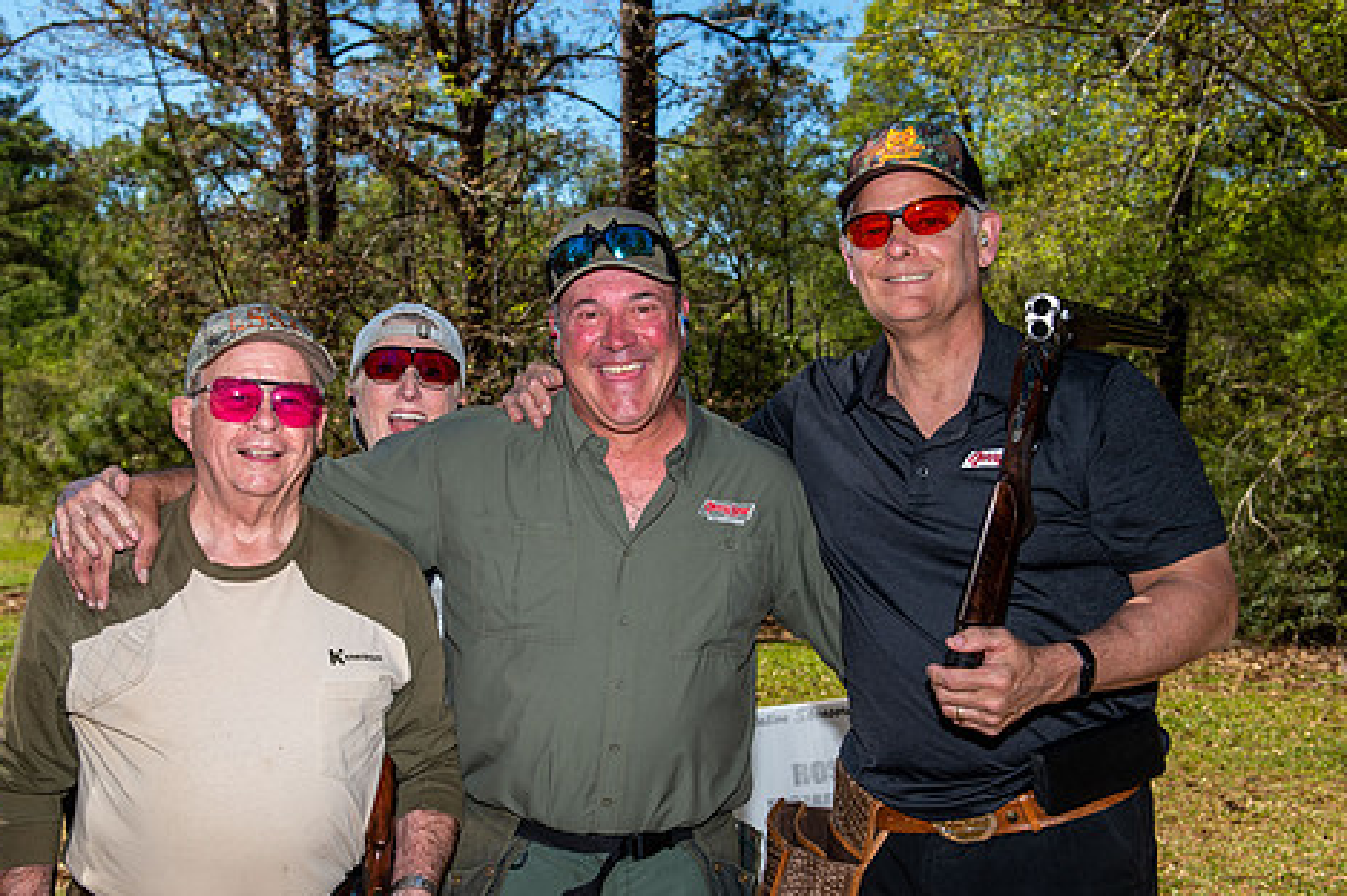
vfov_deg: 28.5
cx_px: 606
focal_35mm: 47
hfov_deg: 41.9
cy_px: 540
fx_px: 1757
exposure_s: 1/250
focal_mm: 38
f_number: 5.6
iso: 50
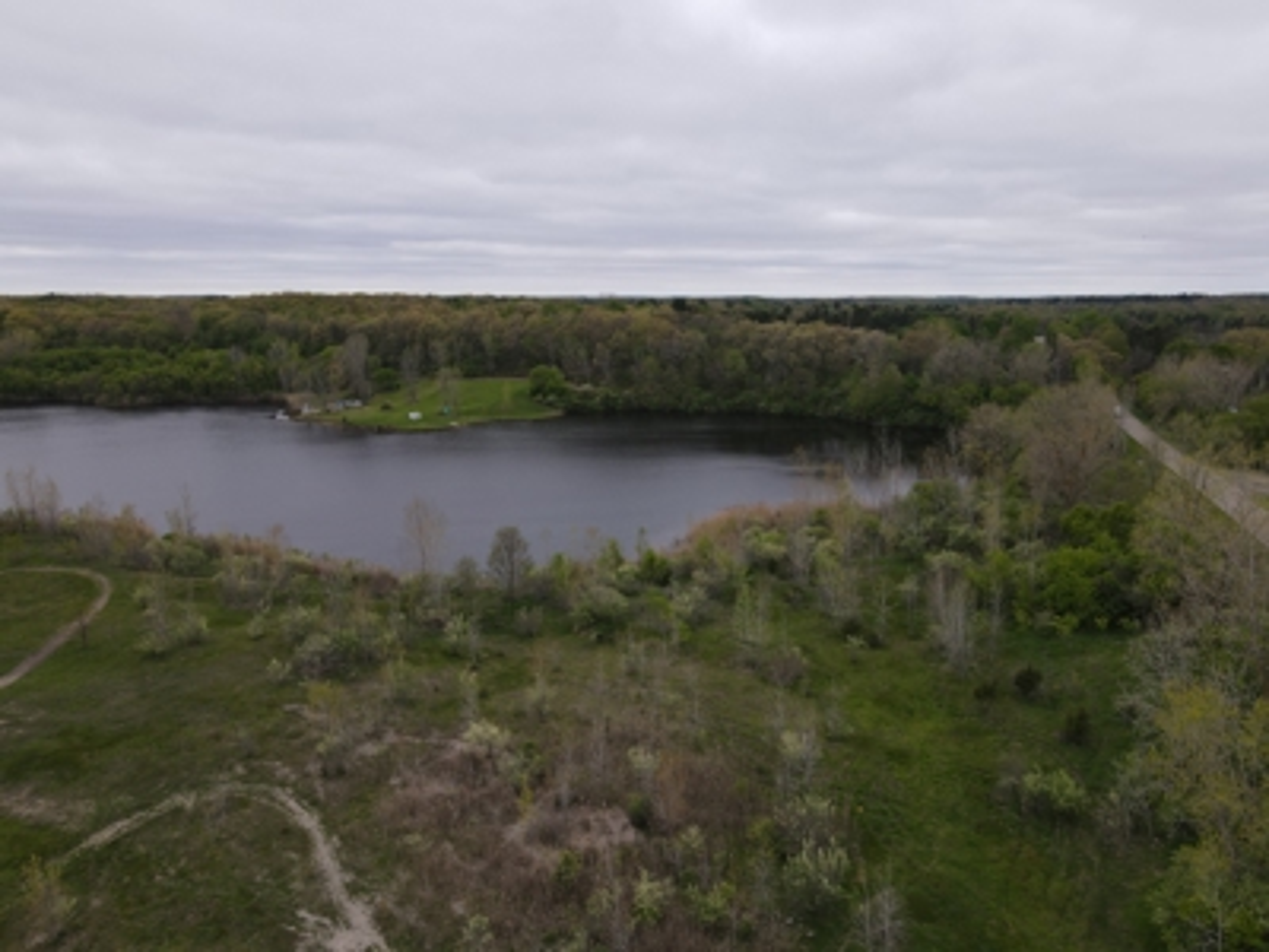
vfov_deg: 56.8
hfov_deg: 71.6
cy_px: 476
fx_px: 880
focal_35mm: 24
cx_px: 634
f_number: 2.8
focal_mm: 4.5
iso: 110
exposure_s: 1/15
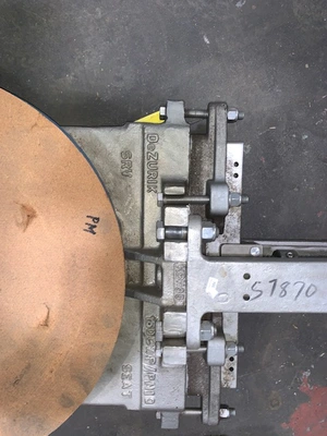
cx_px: 164
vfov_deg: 67.3
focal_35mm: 26
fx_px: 327
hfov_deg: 53.1
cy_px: 218
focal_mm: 4.25
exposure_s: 1/17
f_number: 1.8
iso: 32
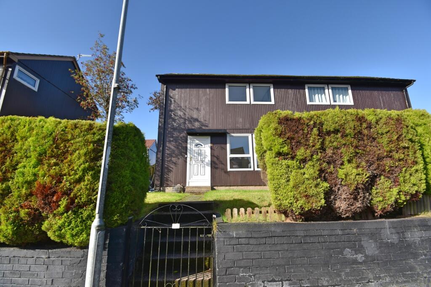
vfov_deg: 77.3
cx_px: 216
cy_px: 144
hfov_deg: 100.4
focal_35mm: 15
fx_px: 180
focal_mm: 10
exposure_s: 1/200
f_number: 7.1
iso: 100
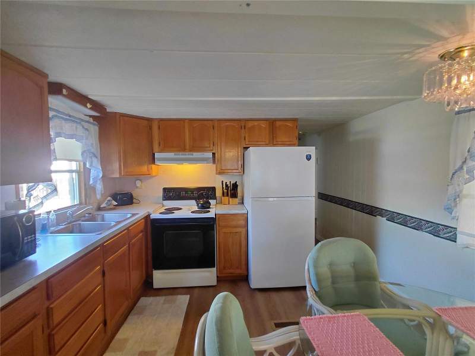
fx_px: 220
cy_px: 178
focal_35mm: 16
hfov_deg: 94.5
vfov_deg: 78.1
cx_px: 238
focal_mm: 1.64
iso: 200
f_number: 2.2
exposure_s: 1/60
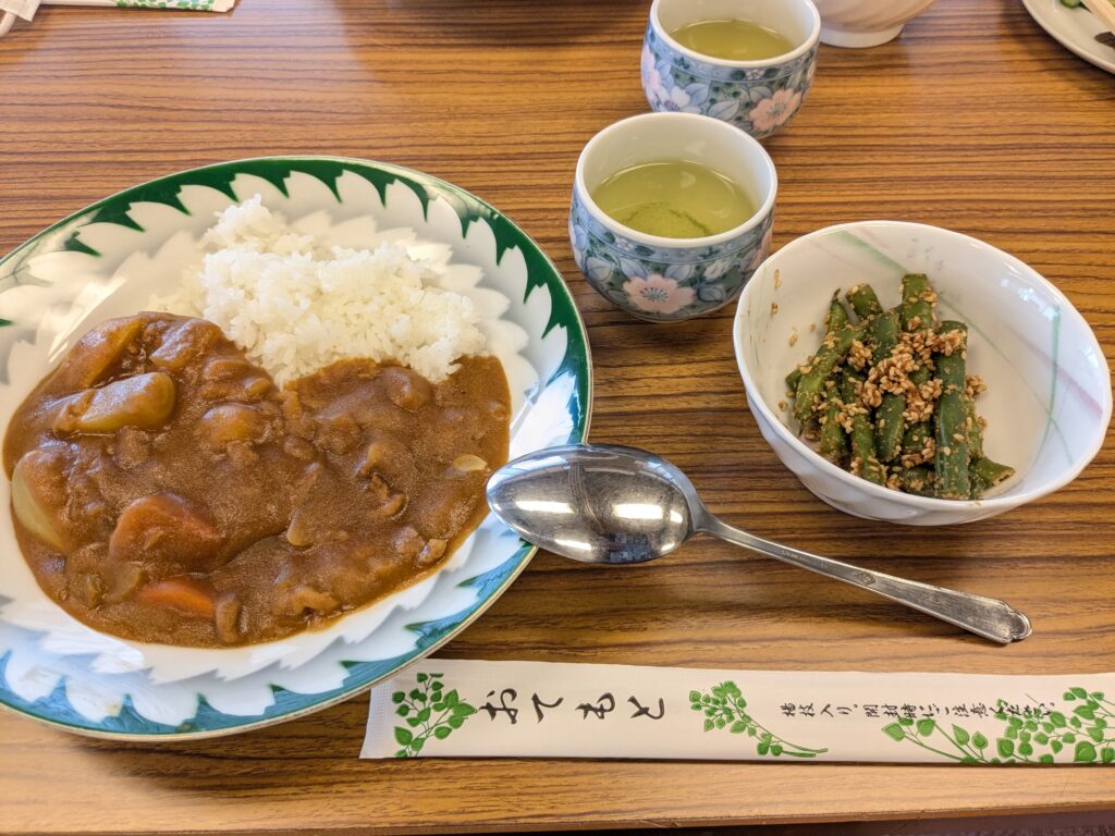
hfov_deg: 65.3
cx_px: 558
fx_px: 870
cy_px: 418
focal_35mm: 27
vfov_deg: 51.4
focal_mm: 4.38
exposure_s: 1/60
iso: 131
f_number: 1.73
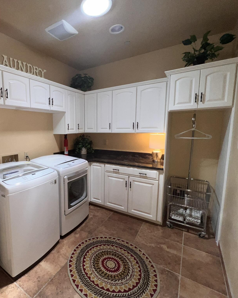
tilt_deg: -6.9
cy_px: 149
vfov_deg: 89.6
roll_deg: +0.8
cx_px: 73
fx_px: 150
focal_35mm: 17
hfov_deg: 73.8
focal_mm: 1.57
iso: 50
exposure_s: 1/122
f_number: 1.8
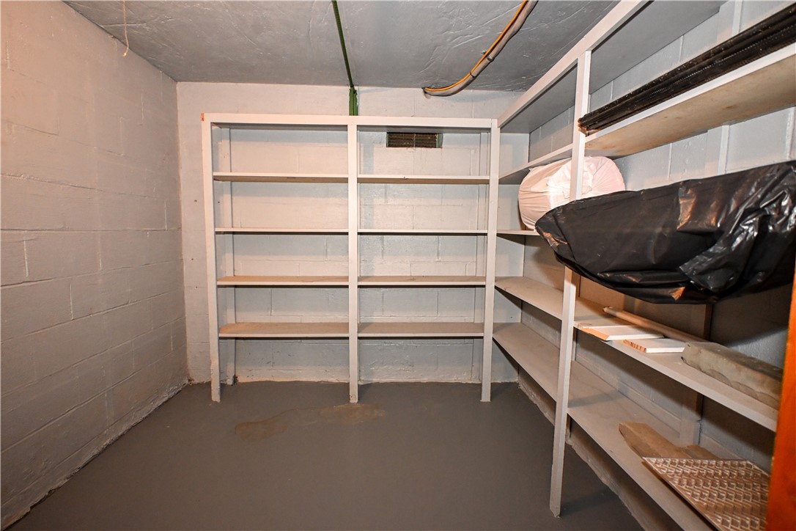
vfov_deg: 67.4
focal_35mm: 18
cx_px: 398
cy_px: 266
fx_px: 398
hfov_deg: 90.0
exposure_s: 1/60
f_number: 4
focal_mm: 12
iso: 3200
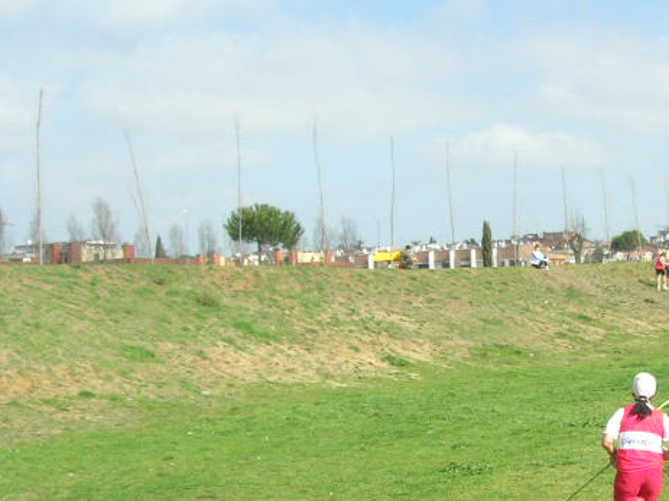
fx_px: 1623
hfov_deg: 22.3
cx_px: 688
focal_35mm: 84
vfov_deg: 17.3
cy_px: 436
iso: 200
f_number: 4.8
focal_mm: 7.8
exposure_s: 1/958
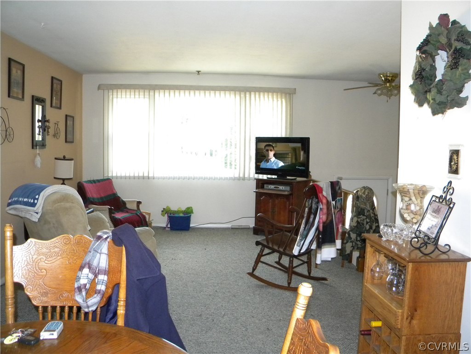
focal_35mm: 28
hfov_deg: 63.4
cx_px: 236
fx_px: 381
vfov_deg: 49.7
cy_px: 177
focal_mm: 5
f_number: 3.5
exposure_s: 1/42.3
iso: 400
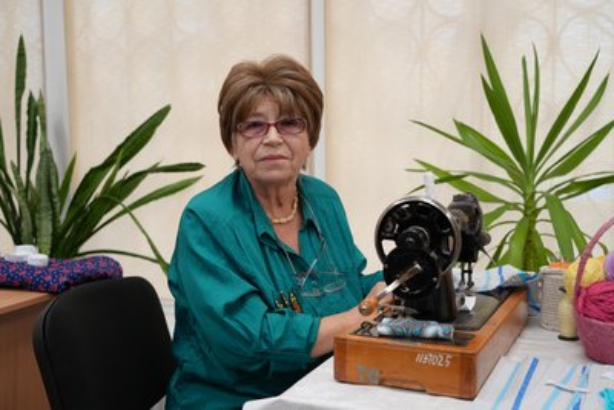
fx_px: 734
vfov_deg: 31.2
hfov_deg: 45.4
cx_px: 307
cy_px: 205
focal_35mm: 43
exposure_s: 1/160
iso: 800
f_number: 4
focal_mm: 43
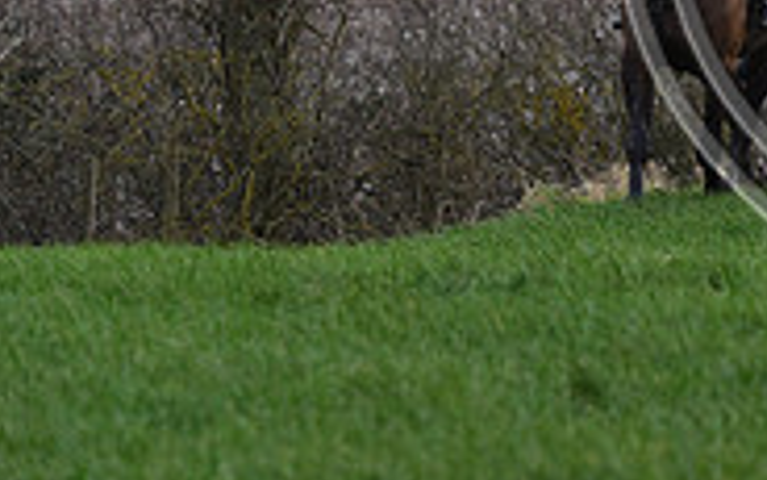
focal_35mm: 514
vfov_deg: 2.6
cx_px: 996
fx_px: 10744
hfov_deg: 4.1
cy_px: -167
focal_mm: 160
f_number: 5.6
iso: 2200
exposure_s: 1/1250
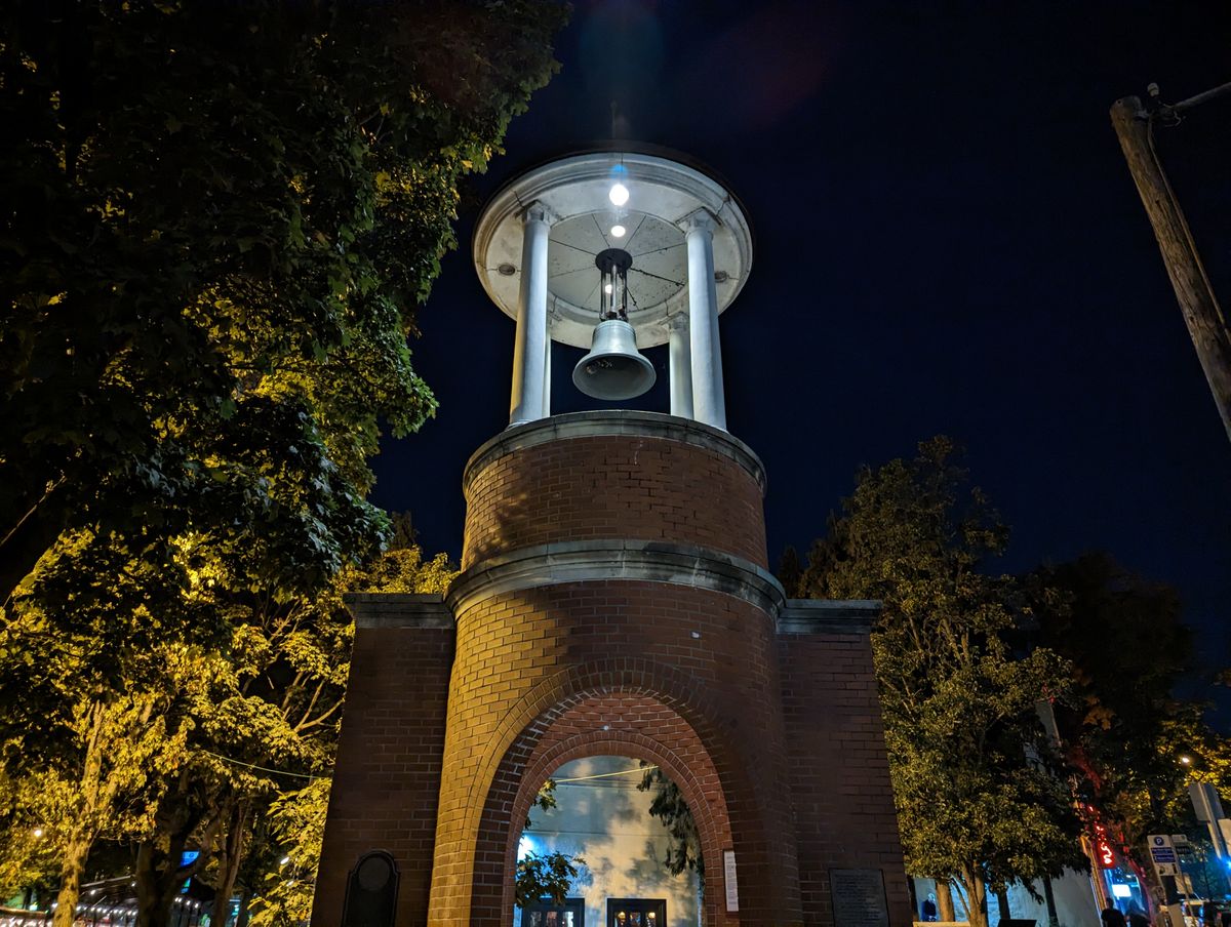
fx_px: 855
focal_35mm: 24
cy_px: 464
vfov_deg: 57.0
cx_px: 616
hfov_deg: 71.5
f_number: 1.85
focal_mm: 6.81
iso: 811
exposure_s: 1/23.8
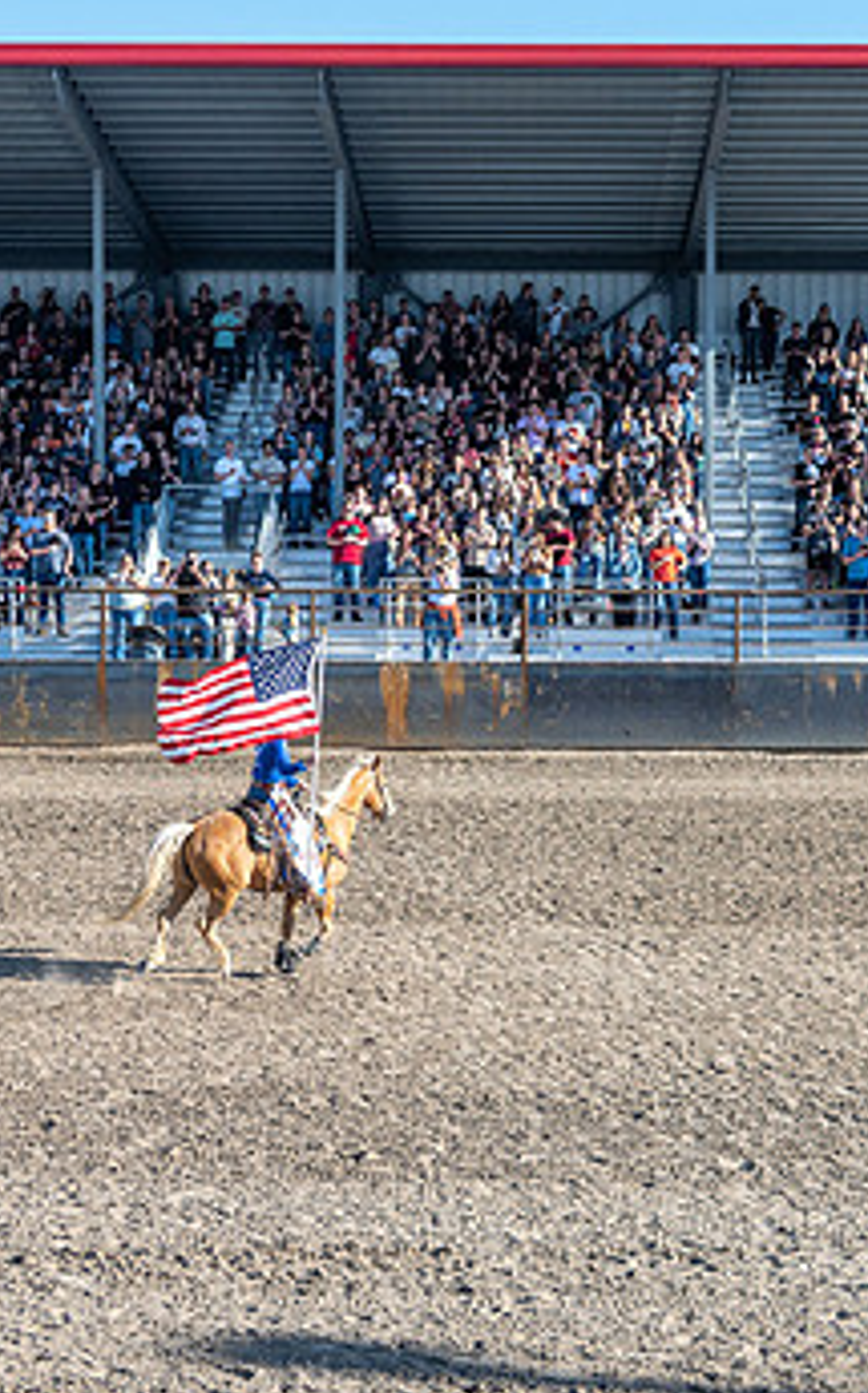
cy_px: 655
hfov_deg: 15.9
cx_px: 436
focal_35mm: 82
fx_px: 3110
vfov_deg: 25.2
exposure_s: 1/1000
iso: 125
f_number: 4
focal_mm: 38
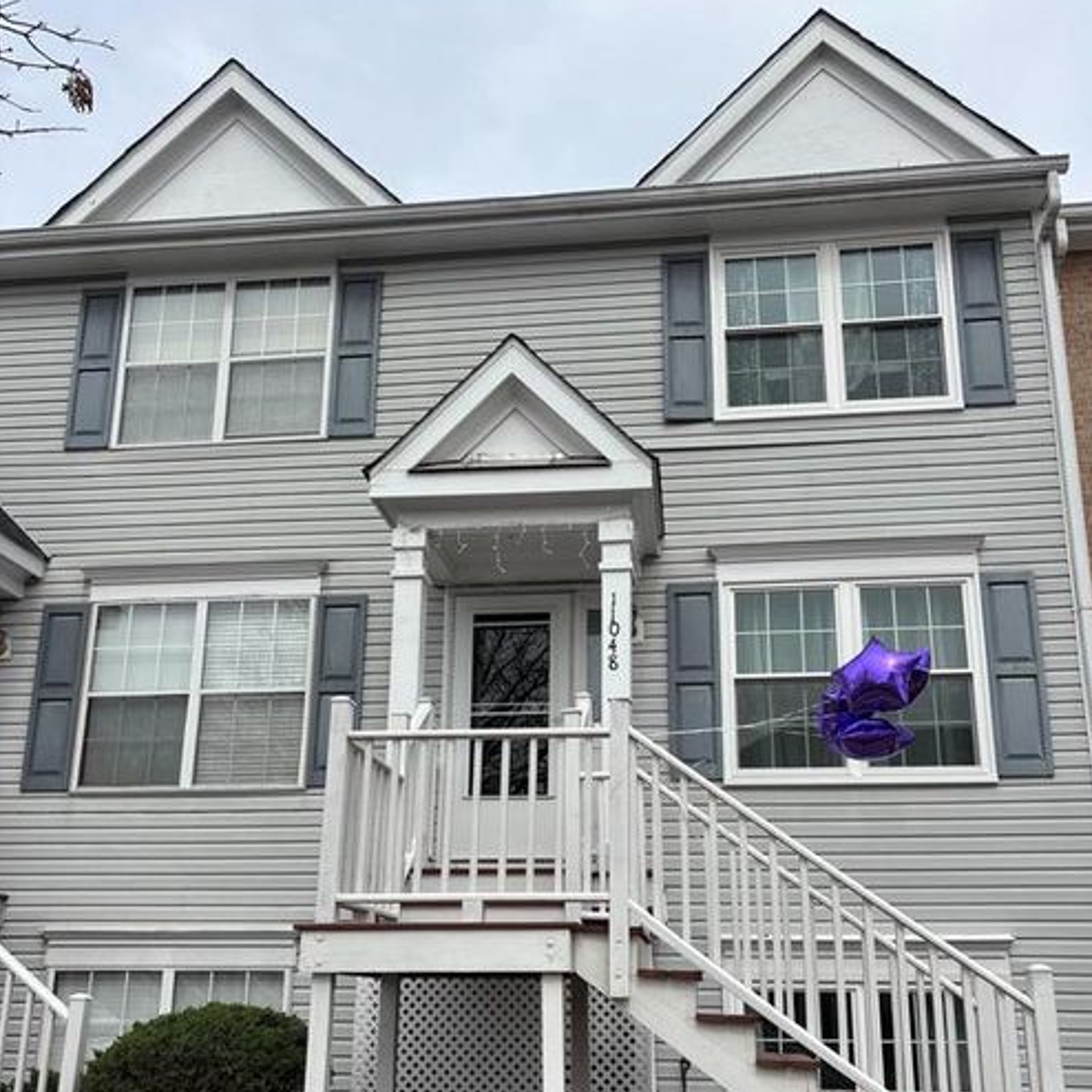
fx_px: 1106
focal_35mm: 31
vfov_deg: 51.7
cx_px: 548
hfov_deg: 52.5
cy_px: 713
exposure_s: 1/3650
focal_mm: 5.96
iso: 50
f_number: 1.6
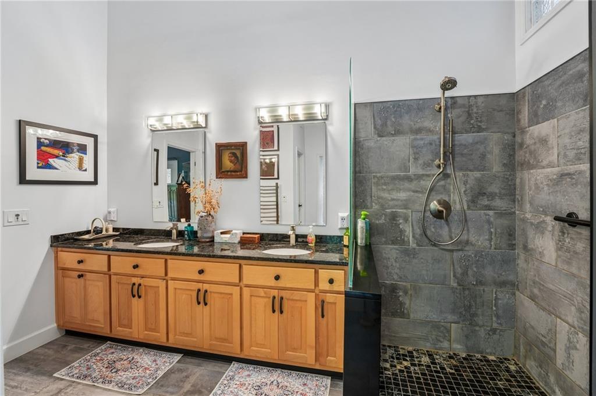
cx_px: 298
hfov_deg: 96.4
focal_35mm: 16
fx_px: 266
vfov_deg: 73.3
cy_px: 198
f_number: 8
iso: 320
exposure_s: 1/13
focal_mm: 16.1
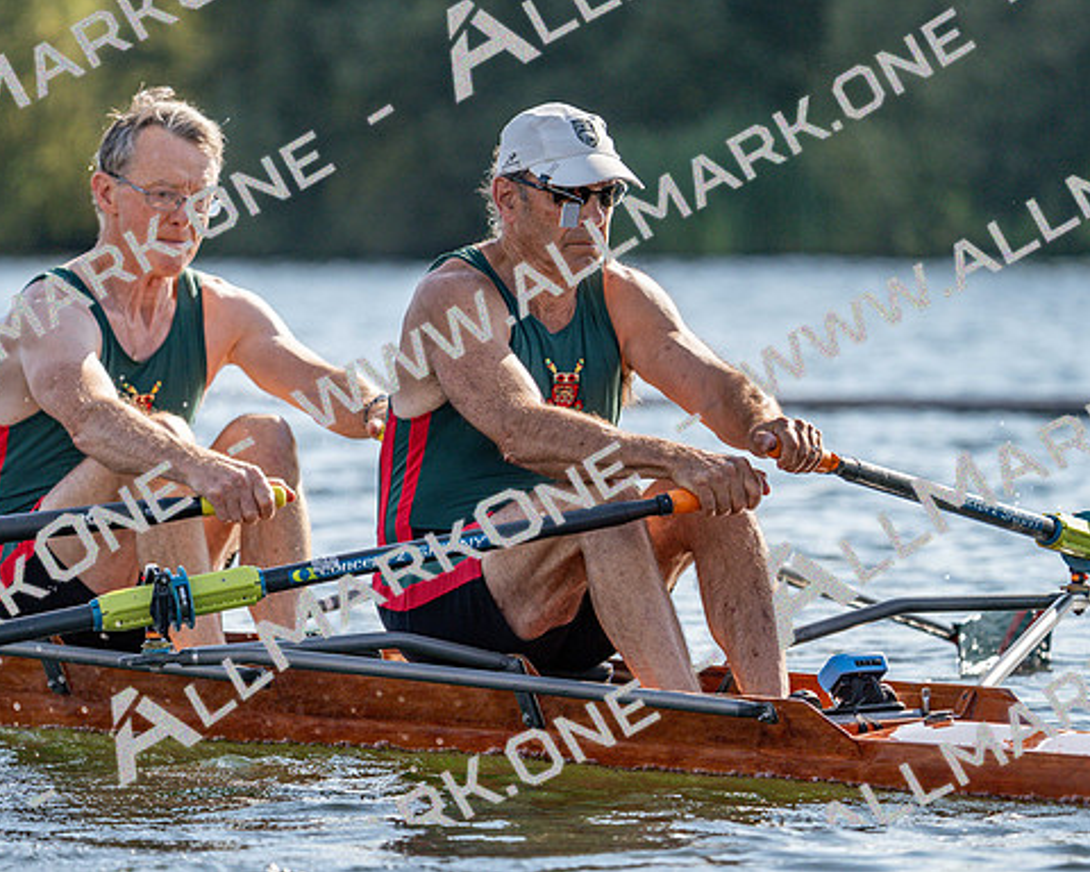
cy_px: 435
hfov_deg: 5.7
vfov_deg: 4.6
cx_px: 572
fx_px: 10968
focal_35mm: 340
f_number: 6.3
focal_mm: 300
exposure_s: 1/1600
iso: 320
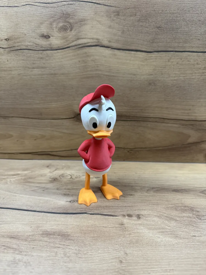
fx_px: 190
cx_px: 103
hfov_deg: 56.8
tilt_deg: -17.2
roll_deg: -0.2
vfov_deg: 71.6
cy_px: 138
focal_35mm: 24
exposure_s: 1/41
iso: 250
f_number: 1.78
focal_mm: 6.76
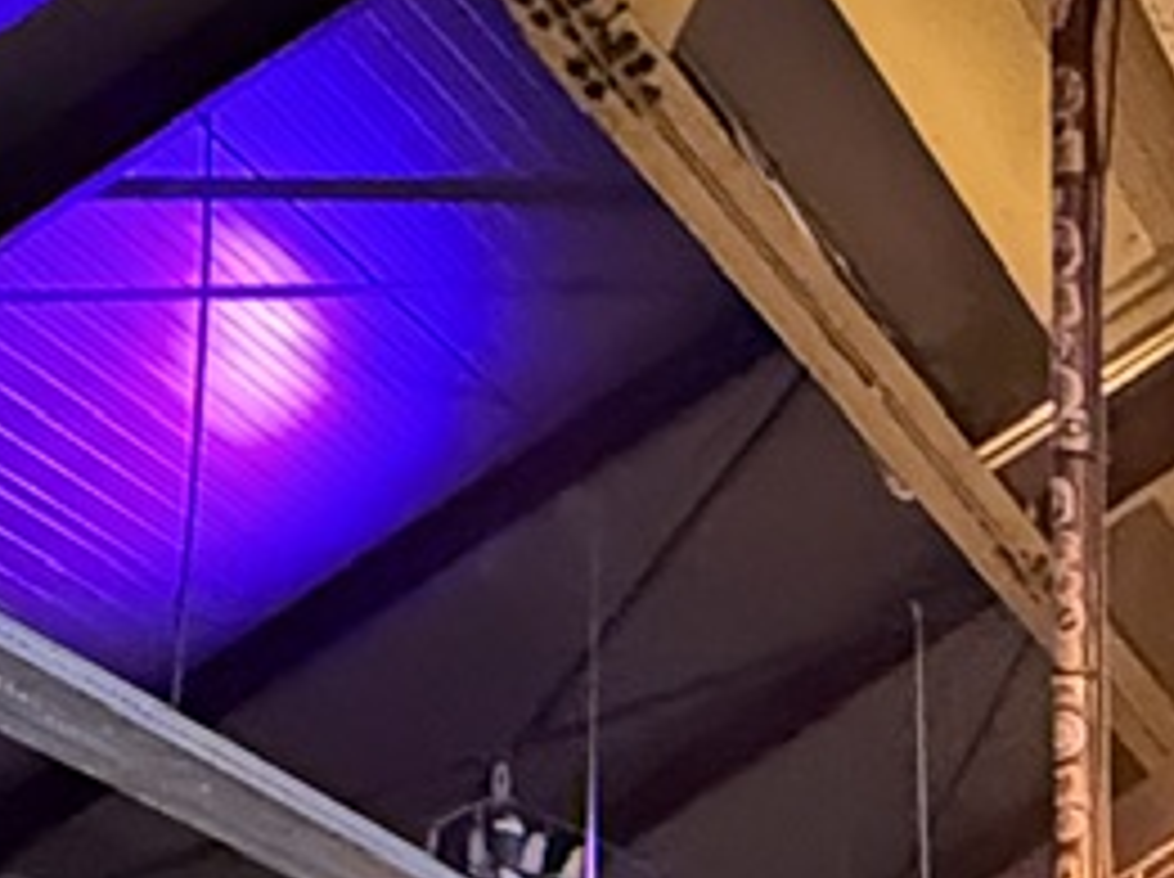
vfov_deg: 13.4
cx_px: 963
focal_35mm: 110
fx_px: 3726
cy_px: 671
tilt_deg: +16.0
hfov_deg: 17.7
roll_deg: +0.1
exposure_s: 1/50
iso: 1250
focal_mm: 2.22
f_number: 2.2
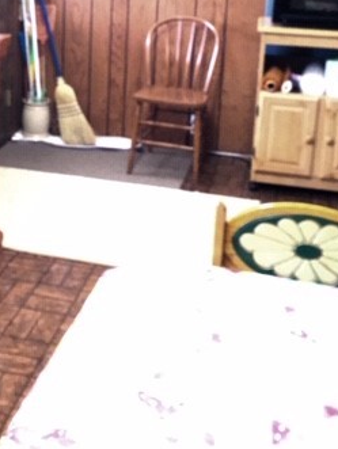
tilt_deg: -12.1
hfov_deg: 25.8
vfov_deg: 32.9
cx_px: 84
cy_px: 61
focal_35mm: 56
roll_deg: -2.7
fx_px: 728
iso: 200
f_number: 2.2
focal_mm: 4.15
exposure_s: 1/24
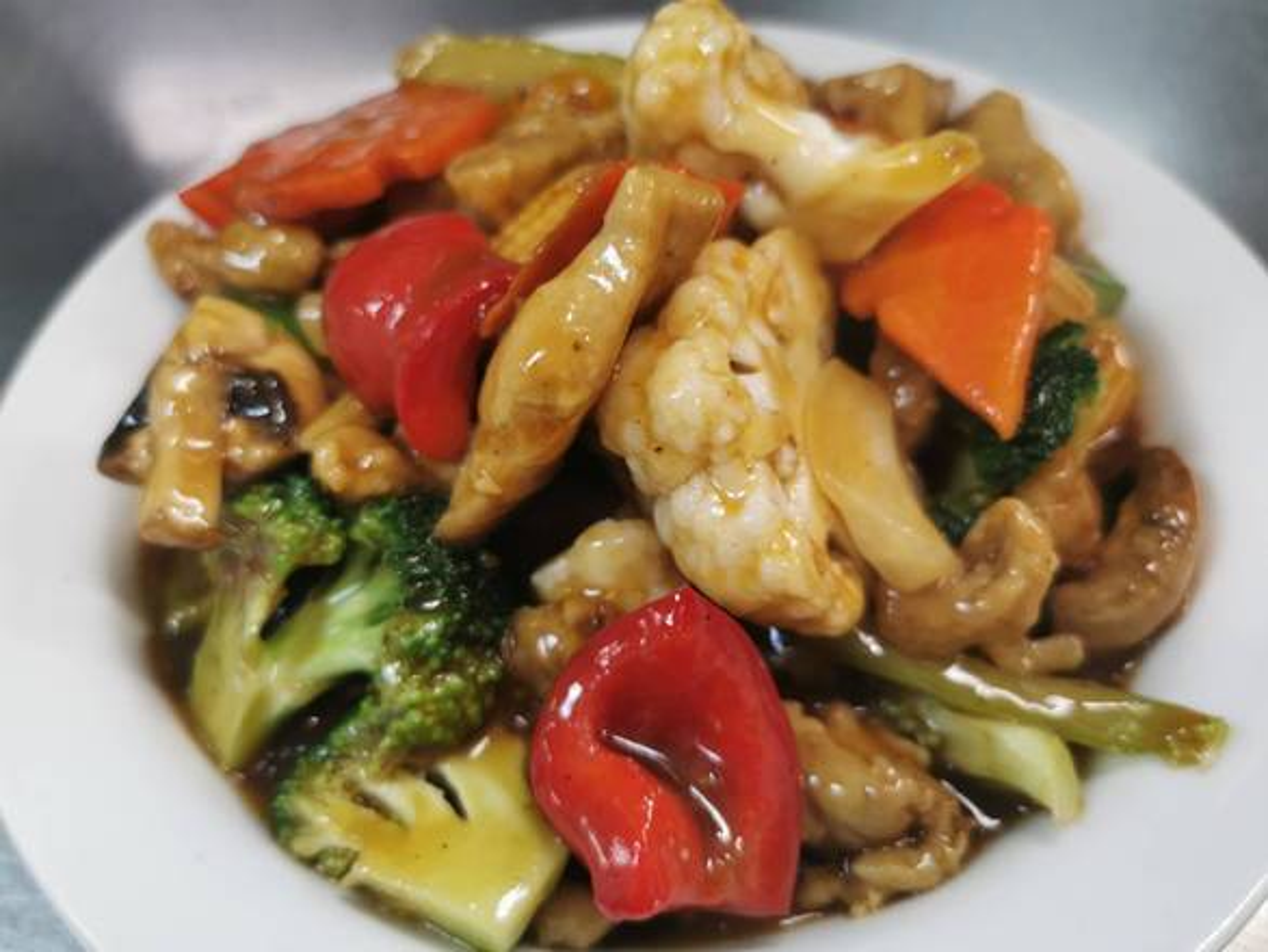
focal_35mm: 27
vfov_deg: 51.4
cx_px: 634
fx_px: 989
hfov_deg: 65.3
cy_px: 476
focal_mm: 5.56
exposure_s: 1/60
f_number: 1.6
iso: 250
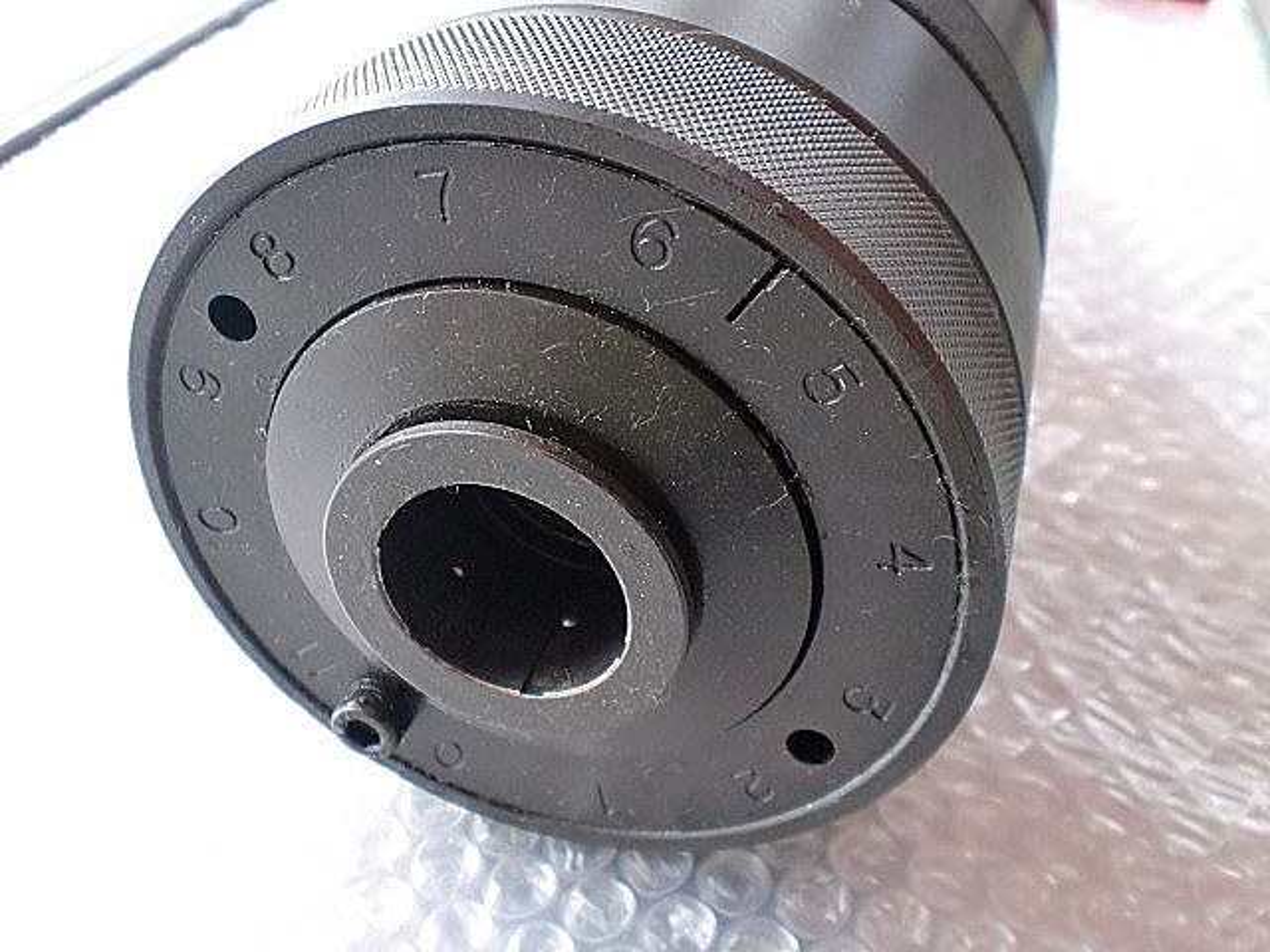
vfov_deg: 40.7
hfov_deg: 52.6
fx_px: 1284
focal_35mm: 35
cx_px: 635
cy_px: 476
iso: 250
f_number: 3.1
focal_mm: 6.3
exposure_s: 1/60
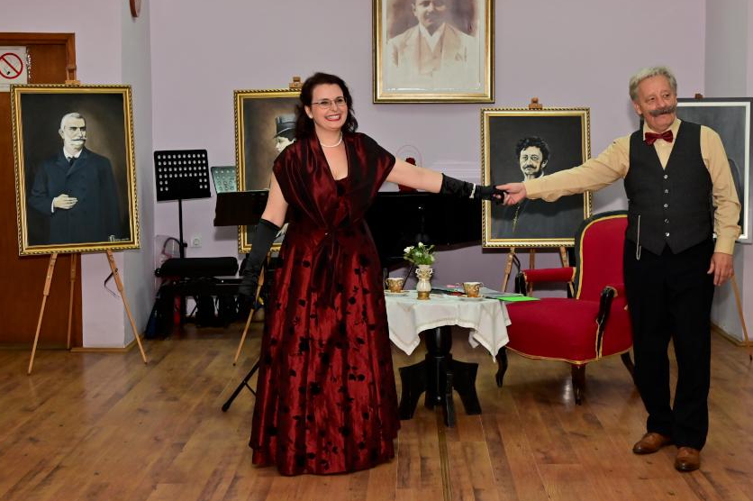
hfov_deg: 36.2
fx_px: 1149
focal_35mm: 55
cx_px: 443
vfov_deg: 24.6
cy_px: 222
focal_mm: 46
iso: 1250
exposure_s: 1/200
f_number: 8
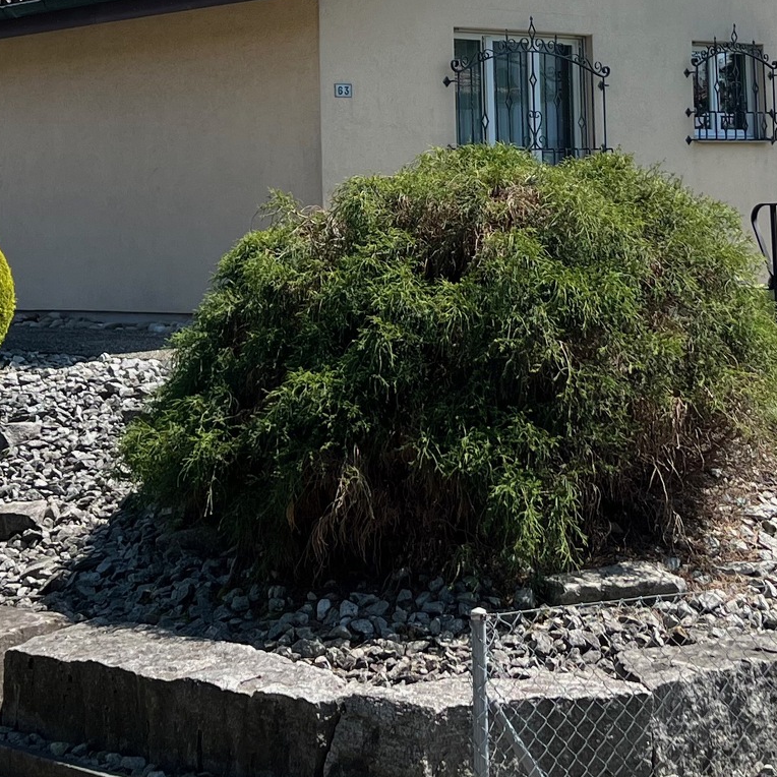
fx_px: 1955
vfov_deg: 22.1
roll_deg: +1.0
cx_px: 415
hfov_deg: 22.5
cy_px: 118
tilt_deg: +3.4
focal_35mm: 77
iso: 50
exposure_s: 1/3831
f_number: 1.5
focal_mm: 5.7
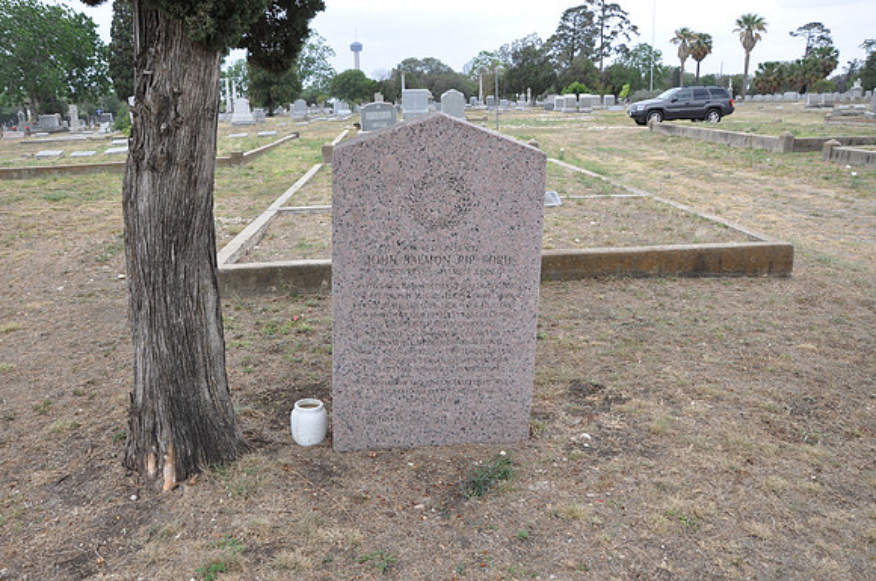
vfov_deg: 47.8
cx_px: 438
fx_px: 656
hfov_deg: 67.5
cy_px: 290
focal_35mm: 27
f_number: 6.3
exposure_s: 1/160
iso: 200
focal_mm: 18
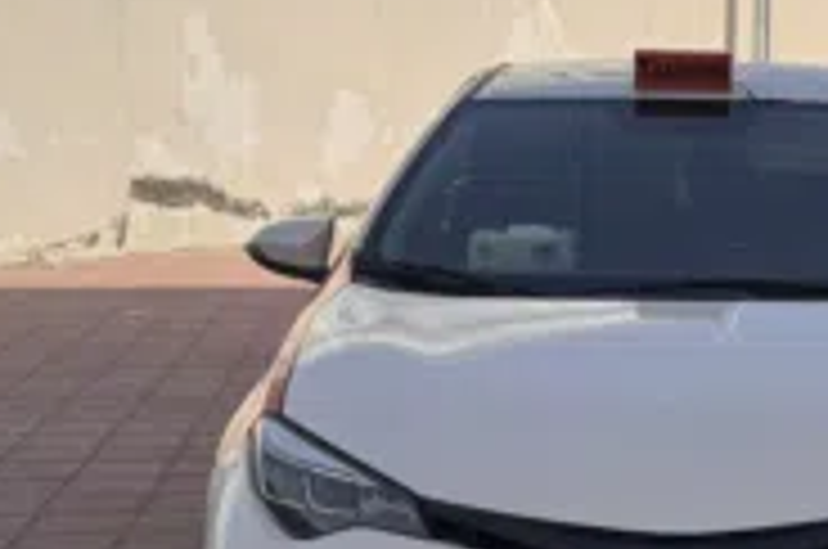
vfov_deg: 15.6
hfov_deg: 23.0
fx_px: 1998
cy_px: 324
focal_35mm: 87
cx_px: 693
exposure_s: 1/7092
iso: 80
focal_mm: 6.76
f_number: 1.78
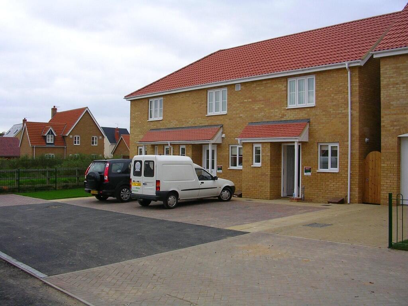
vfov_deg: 37.7
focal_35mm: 38
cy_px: 153
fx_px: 448
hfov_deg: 49.0
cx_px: 204
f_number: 2.8
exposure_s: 1/438
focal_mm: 5.8
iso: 71
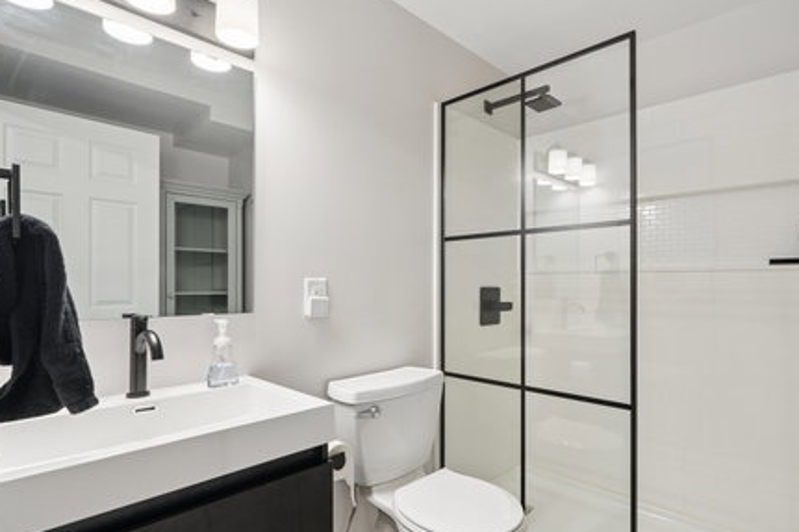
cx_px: 449
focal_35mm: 19
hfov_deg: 86.5
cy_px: 275
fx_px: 422
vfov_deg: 64.5
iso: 400
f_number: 10
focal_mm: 16
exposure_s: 1/5
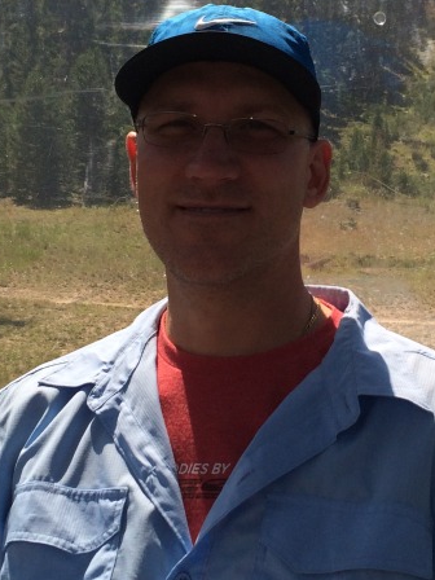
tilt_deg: -2.6
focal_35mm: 69
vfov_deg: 28.1
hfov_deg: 21.2
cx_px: 294
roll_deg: +0.6
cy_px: 245
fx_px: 1156
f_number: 2.2
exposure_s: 1/977
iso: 32
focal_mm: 4.15
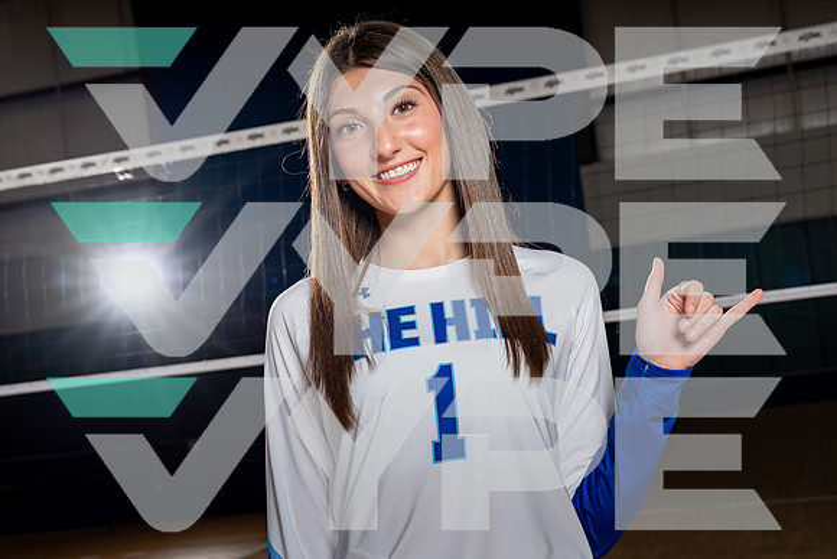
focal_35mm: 57
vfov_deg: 23.8
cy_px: 280
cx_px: 418
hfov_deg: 35.0
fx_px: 1325
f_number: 8
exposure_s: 1/250
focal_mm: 57
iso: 100
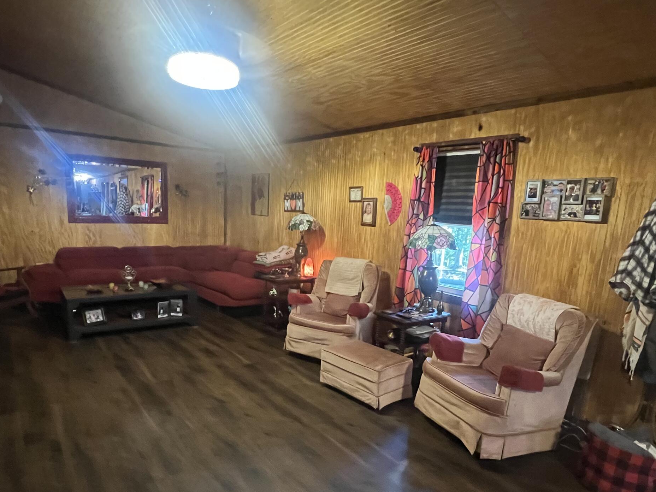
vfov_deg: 62.9
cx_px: 307
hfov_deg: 78.9
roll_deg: -2.6
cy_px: 294
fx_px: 398
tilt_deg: -12.5
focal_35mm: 21
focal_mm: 1.57
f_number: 1.8
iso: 1000
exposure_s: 1/40
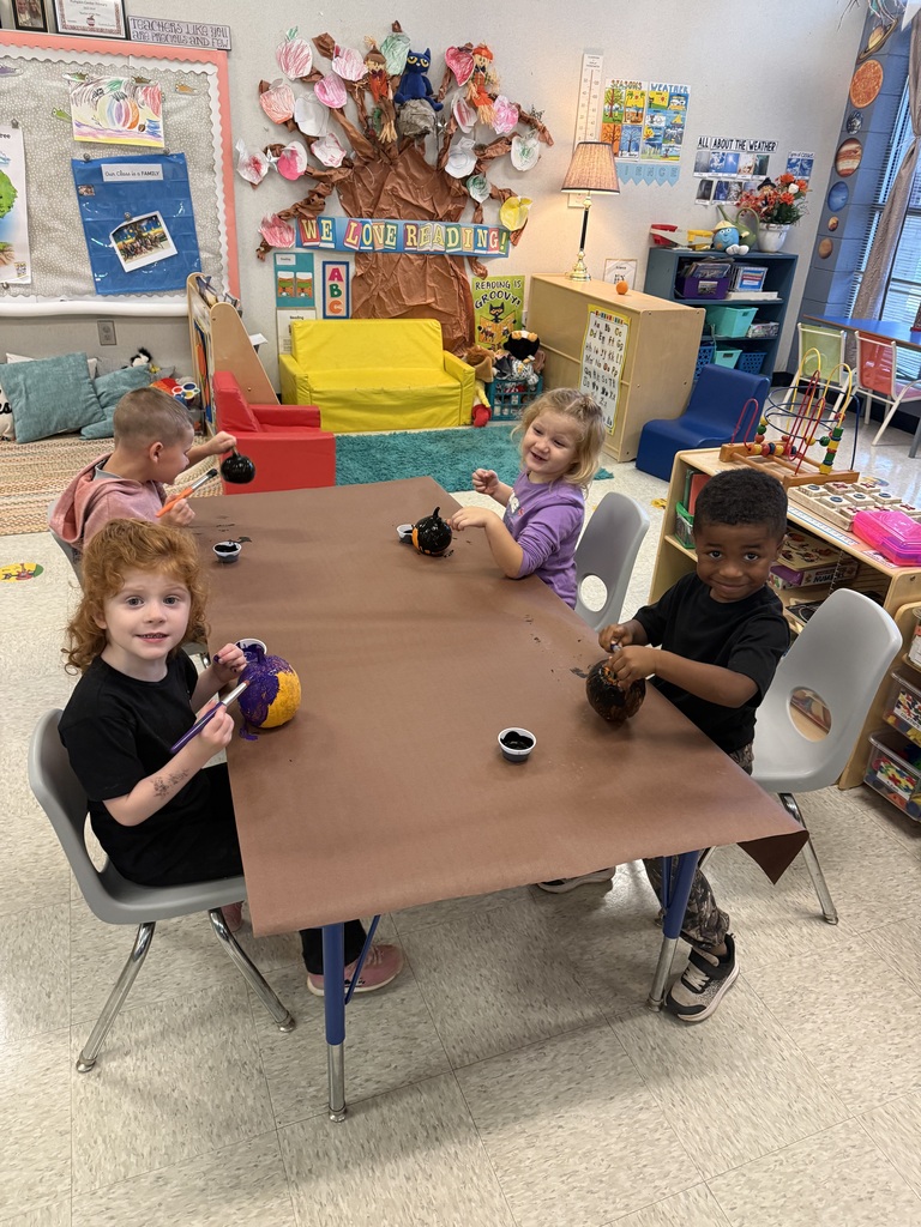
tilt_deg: -27.5
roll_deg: -4.3
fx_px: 851
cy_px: 614
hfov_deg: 56.8
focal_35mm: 24
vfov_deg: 71.6
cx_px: 460
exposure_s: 1/60
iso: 320
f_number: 1.78
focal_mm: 6.76
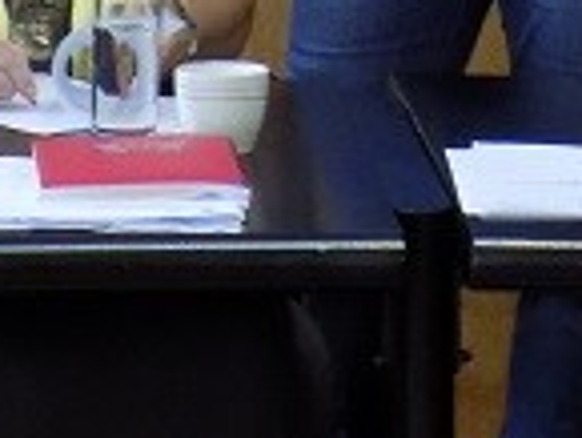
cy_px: -398
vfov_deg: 5.1
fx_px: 4880
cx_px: 502
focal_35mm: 290
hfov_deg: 6.8
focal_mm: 12.5
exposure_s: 1/30
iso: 400
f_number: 4.2
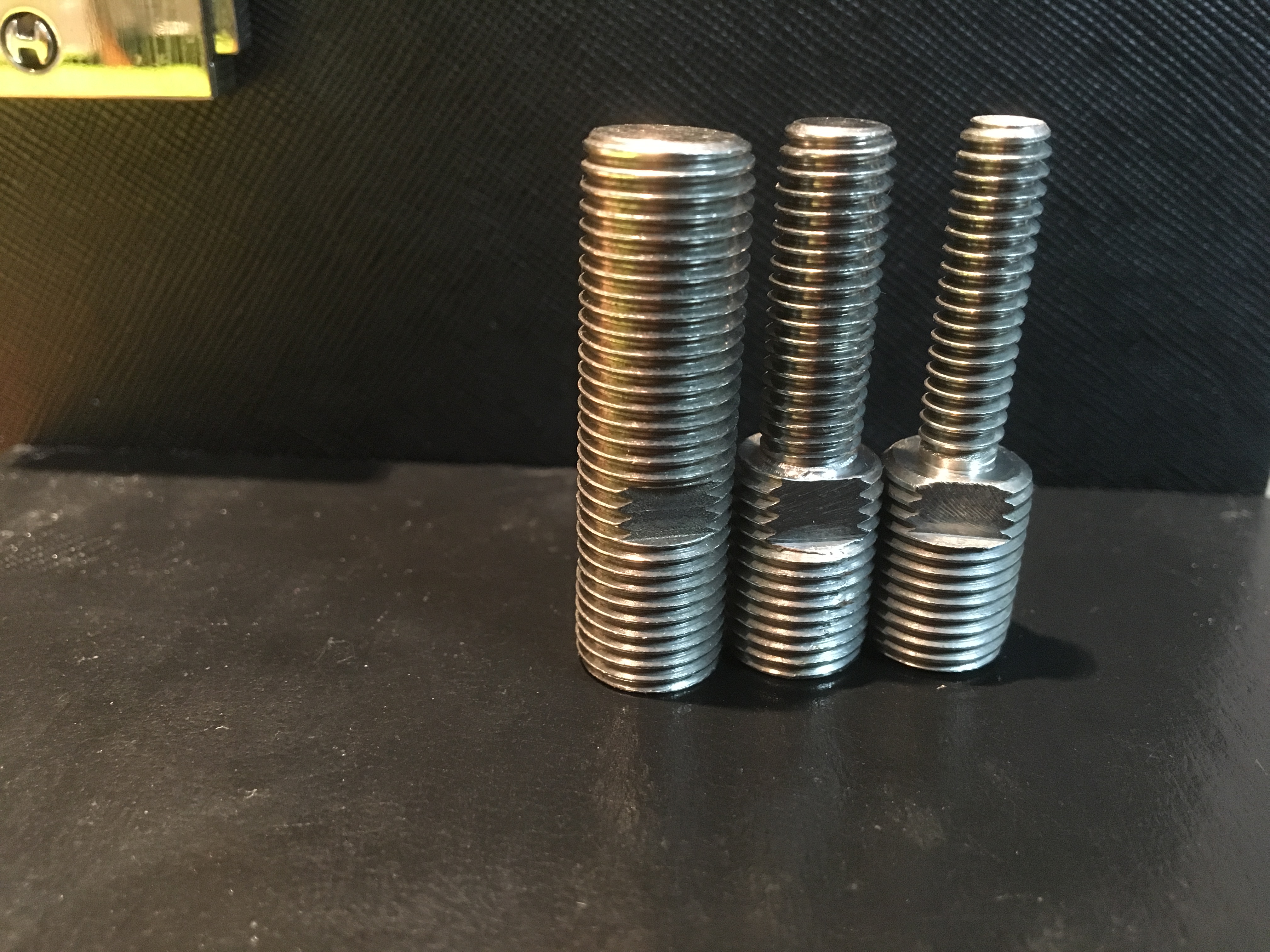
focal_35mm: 29
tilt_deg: -24.7
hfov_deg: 61.7
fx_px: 1064
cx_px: 635
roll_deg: +0.6
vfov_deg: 48.2
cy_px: 476
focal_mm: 4.15
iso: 250
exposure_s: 1/15
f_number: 2.2
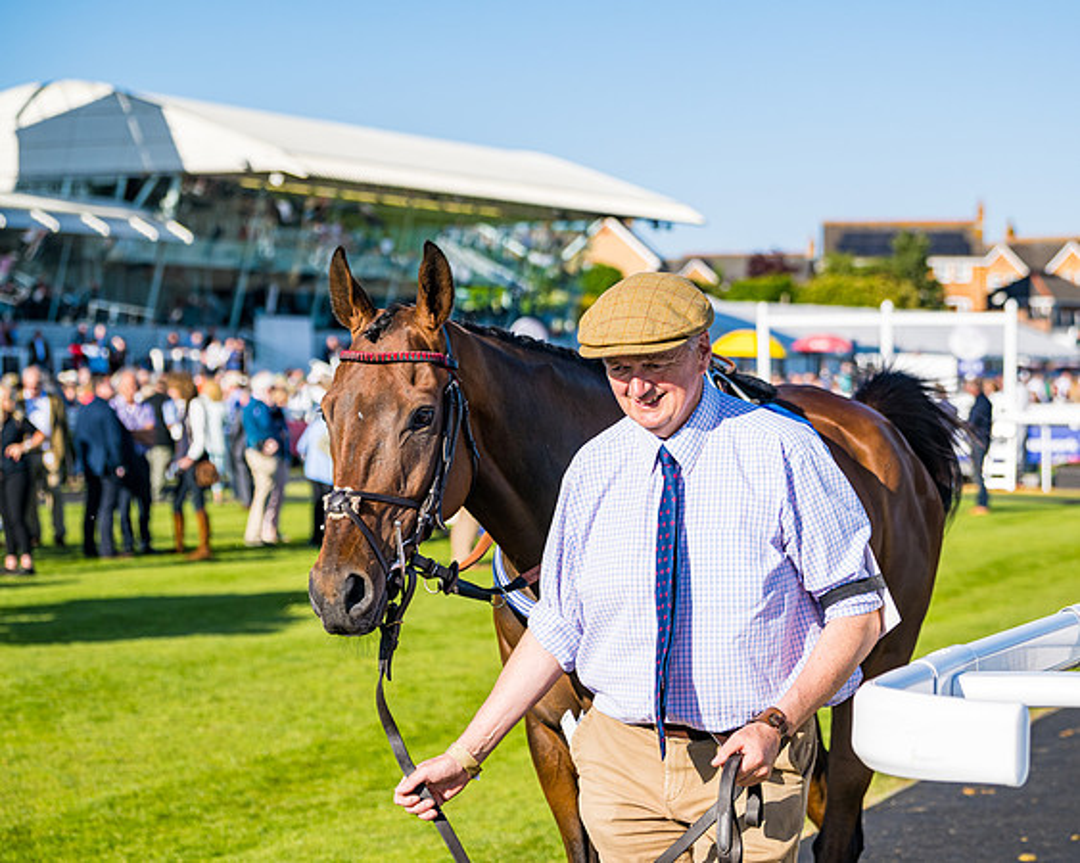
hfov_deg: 21.6
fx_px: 2821
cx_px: 671
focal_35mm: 88
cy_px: 472
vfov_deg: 17.4
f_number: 4
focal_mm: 70
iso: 200
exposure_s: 1/2000
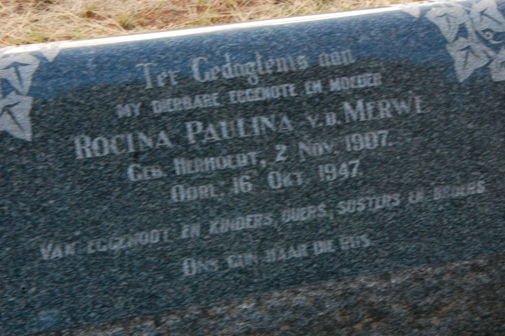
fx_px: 1367
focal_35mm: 98
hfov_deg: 20.9
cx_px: 252
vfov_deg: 14.0
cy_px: 168
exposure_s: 1/30
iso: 1400
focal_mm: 65
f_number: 22
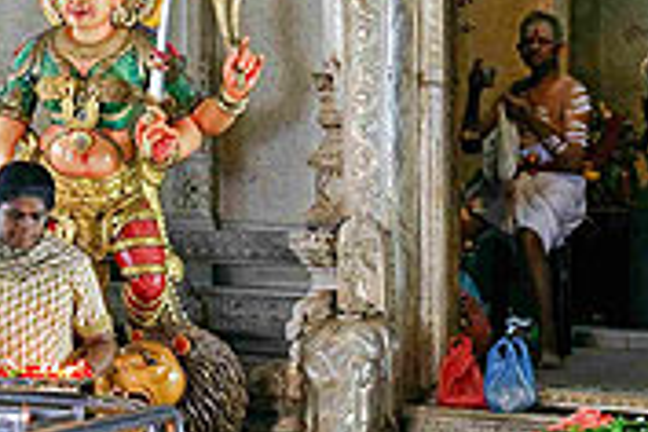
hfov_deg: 15.1
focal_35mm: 132
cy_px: 289
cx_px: -70
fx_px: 2376
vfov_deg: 10.4
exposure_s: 1/90
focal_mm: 52
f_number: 3.3
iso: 1600
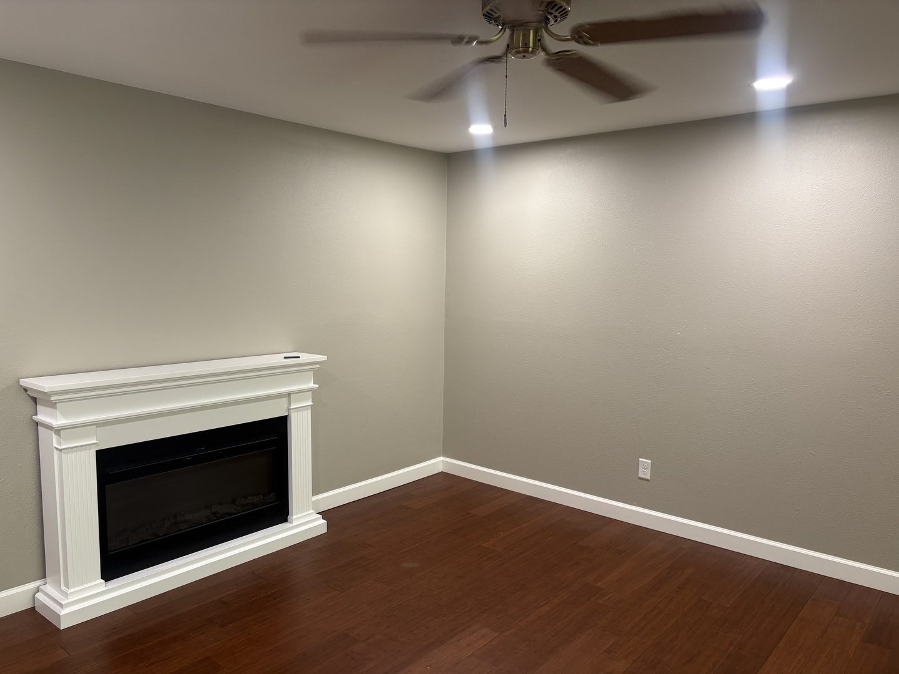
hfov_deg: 67.3
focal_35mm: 26
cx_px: 450
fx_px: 675
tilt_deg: -6.2
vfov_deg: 53.1
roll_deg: -0.9
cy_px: 337
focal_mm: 5.96
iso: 125
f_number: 1.6
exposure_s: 1/60
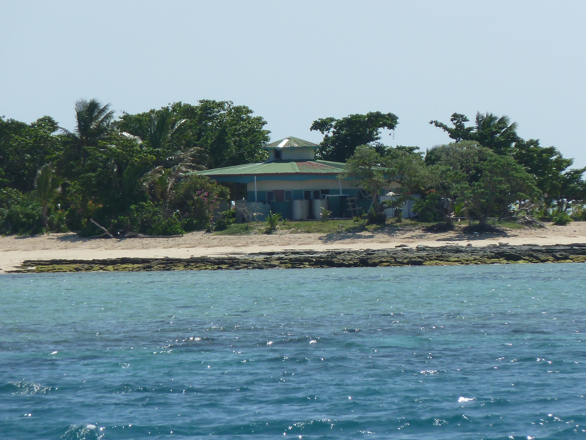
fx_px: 6755
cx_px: 293
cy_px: 220
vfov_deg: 3.7
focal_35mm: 399
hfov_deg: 5.0
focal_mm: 49.2
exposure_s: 1/500
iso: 80
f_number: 5.6
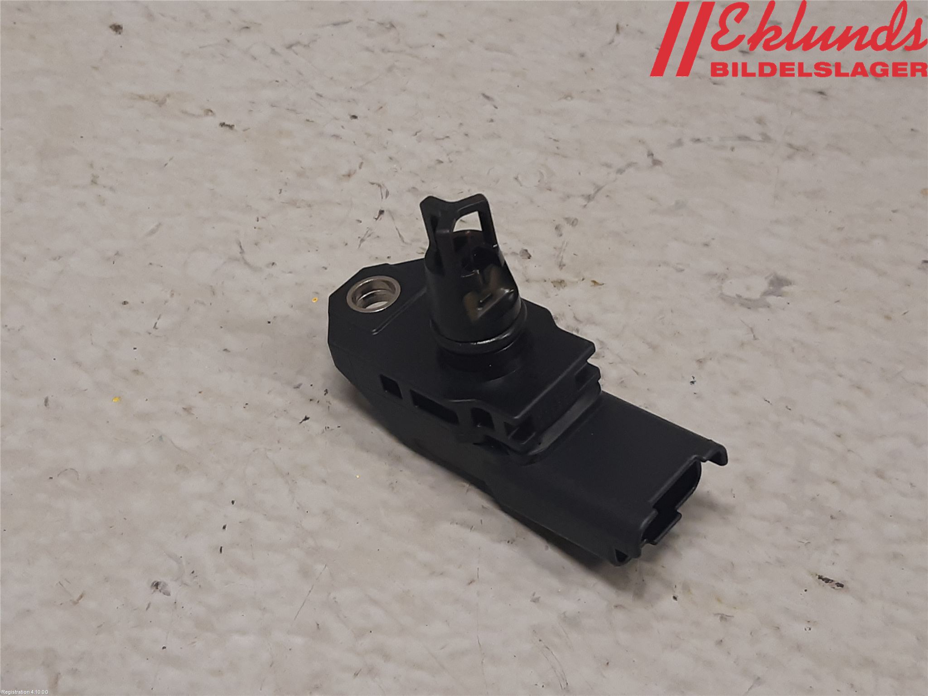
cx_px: 464
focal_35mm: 26
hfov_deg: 67.3
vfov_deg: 53.1
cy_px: 348
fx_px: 697
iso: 100
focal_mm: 3.93
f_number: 1.7
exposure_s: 1/50
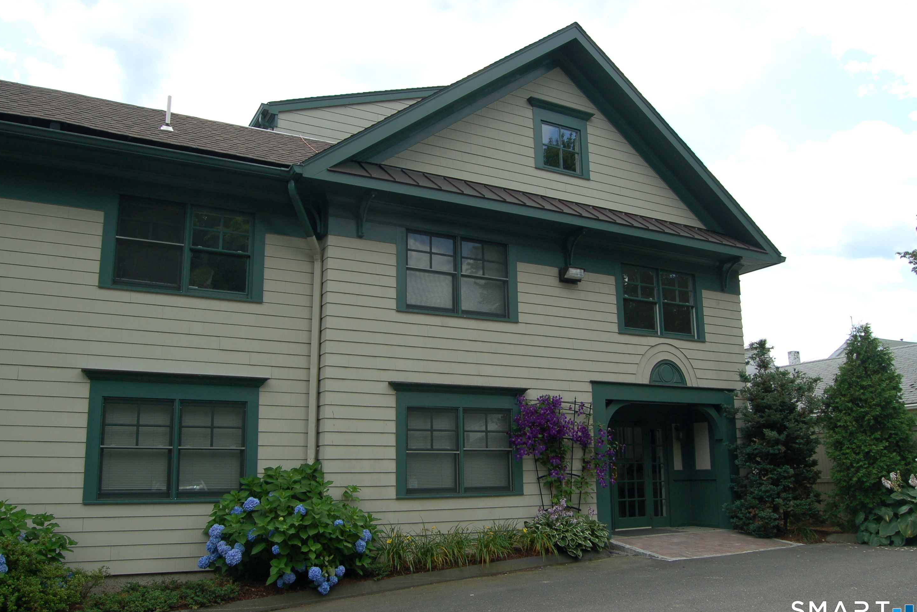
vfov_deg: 46.4
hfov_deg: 65.5
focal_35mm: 28
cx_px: 457
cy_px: 309
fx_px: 713
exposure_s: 1/250
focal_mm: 18
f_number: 8
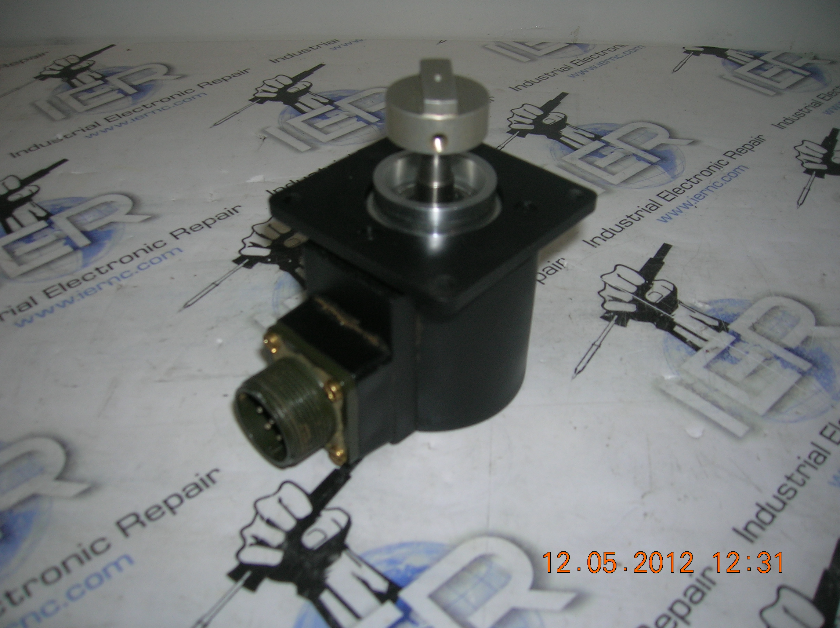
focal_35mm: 34
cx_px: 420
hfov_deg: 54.0
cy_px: 314
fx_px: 824
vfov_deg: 41.7
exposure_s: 1/60.1
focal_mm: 5.7
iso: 50
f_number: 2.9
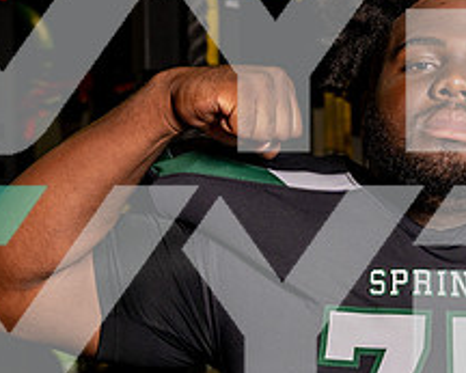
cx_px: 371
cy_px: 301
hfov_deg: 18.8
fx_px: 1394
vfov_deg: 15.2
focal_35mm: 101
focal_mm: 40
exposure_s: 1/500
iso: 320
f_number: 4.5
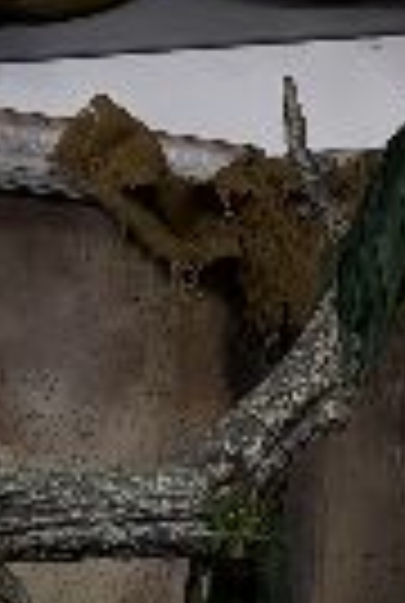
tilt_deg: -3.6
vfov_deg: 11.6
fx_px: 2703
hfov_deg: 8.4
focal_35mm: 161
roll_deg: -0.7
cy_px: 1143
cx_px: 531
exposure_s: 1/60
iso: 400
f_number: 1.6
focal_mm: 5.96
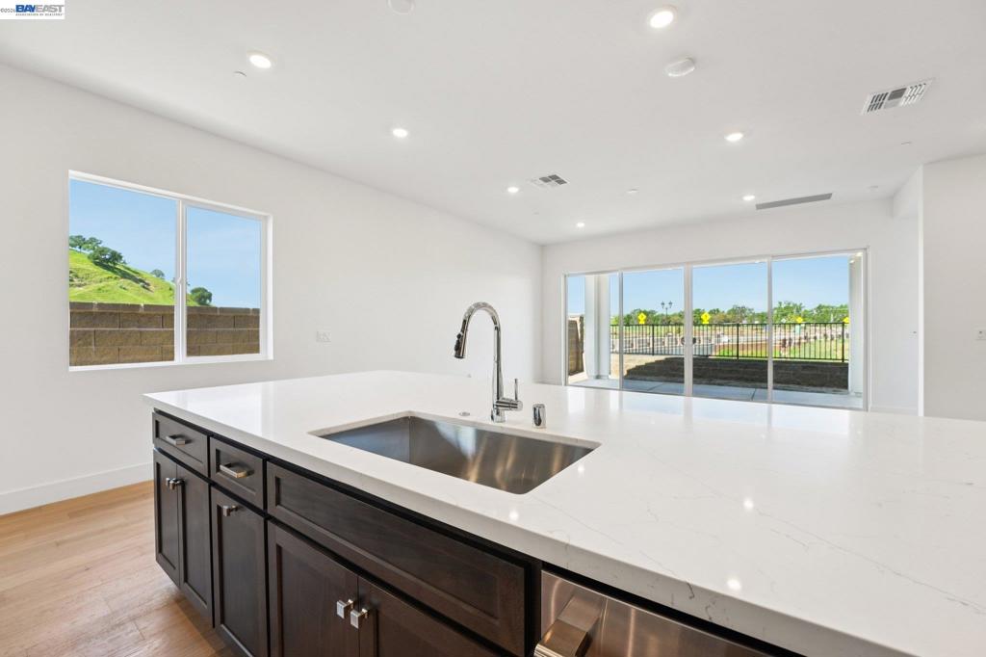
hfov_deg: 104.3
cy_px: 328
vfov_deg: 81.2
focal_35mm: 14
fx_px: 383
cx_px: 493
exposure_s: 1/40
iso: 640
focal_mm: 14
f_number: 8
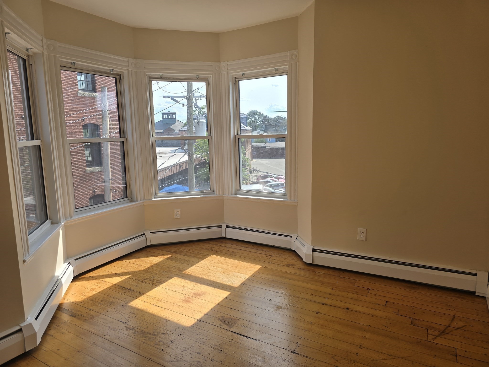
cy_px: 184
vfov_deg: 58.9
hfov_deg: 73.9
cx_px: 244
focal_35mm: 23
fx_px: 325
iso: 12
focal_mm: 6.3
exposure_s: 1/327
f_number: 1.7
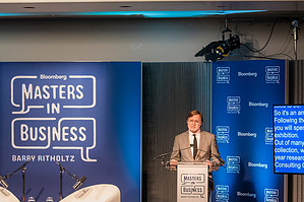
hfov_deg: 15.0
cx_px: 80
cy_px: 182
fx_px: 1148
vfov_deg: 10.0
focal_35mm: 136
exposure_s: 1/160
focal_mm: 70
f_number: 2.8
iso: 2000
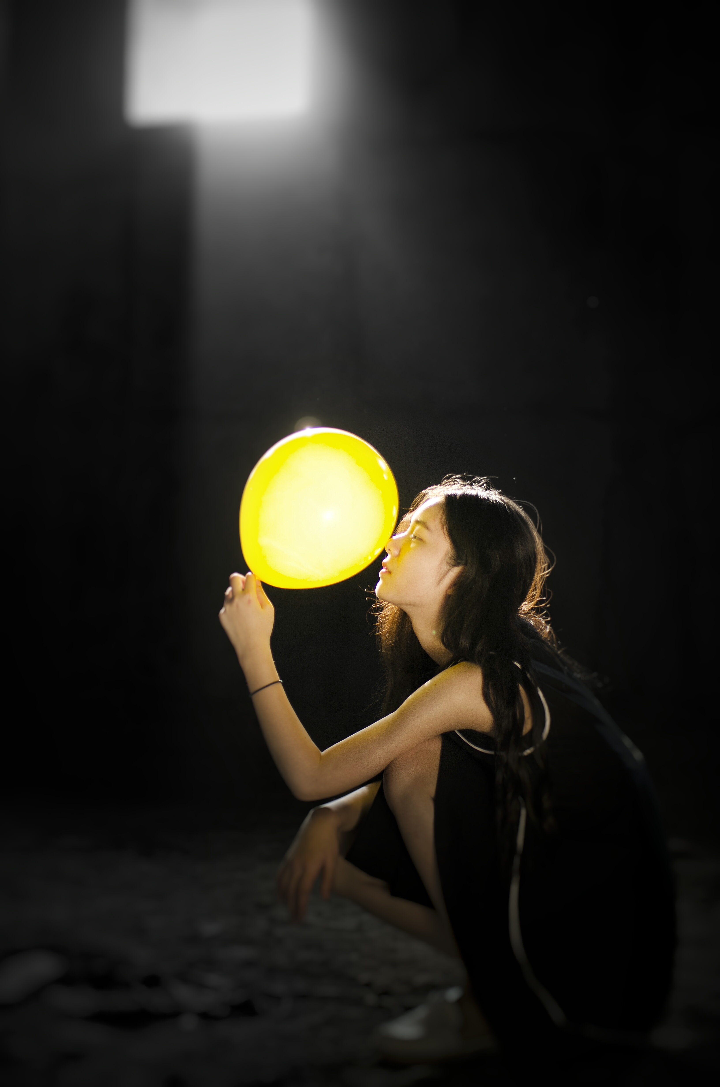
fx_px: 1356
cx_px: 360
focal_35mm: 45
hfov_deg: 29.7
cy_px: 544
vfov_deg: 43.7
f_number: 1.4
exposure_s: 1/160
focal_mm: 30
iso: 100
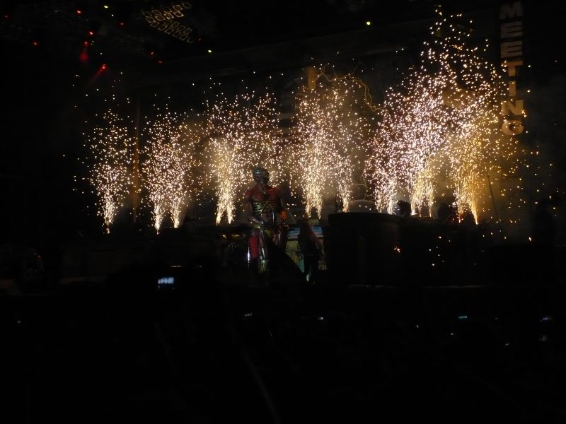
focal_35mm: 73
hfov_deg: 26.7
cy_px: 212
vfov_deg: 20.2
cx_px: 283
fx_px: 1194
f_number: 4.7
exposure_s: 1/250
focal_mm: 12
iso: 400
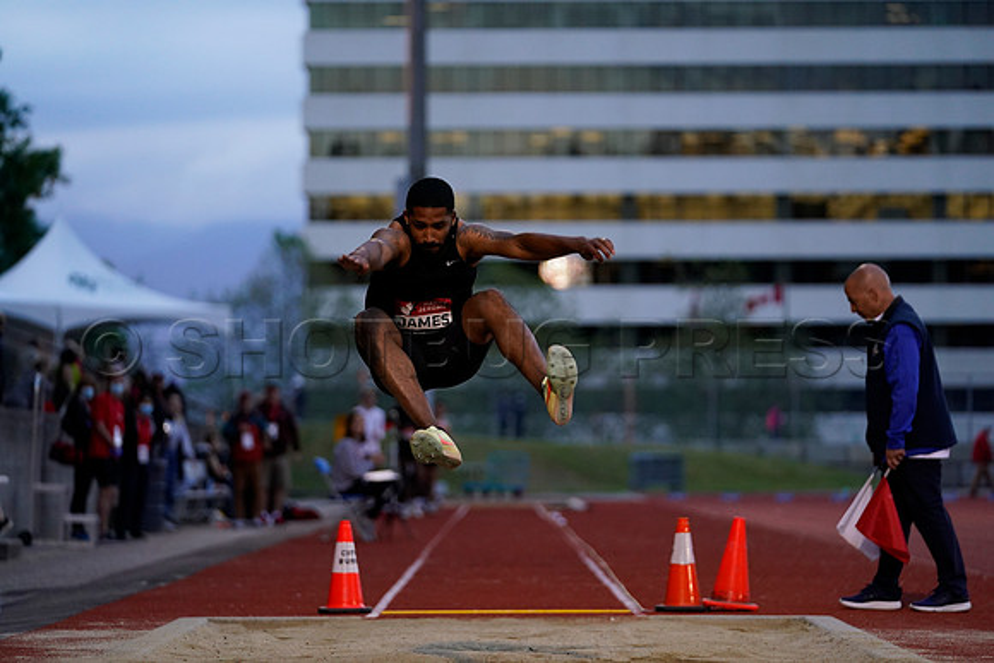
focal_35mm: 151
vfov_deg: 9.1
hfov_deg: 13.6
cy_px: 332
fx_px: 4170
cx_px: 497
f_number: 2.8
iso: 2500
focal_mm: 151
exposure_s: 1/1600
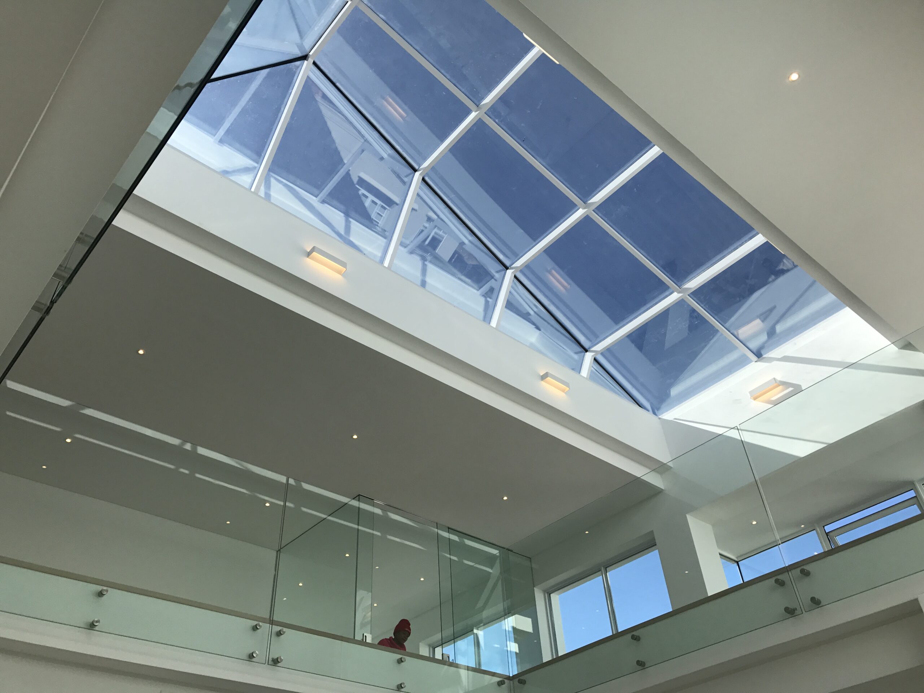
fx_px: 747
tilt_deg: +40.0
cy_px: 346
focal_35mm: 28
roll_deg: +4.9
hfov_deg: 63.4
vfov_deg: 49.7
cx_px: 462
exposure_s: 1/1064
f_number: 1.8
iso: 20
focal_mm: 3.99
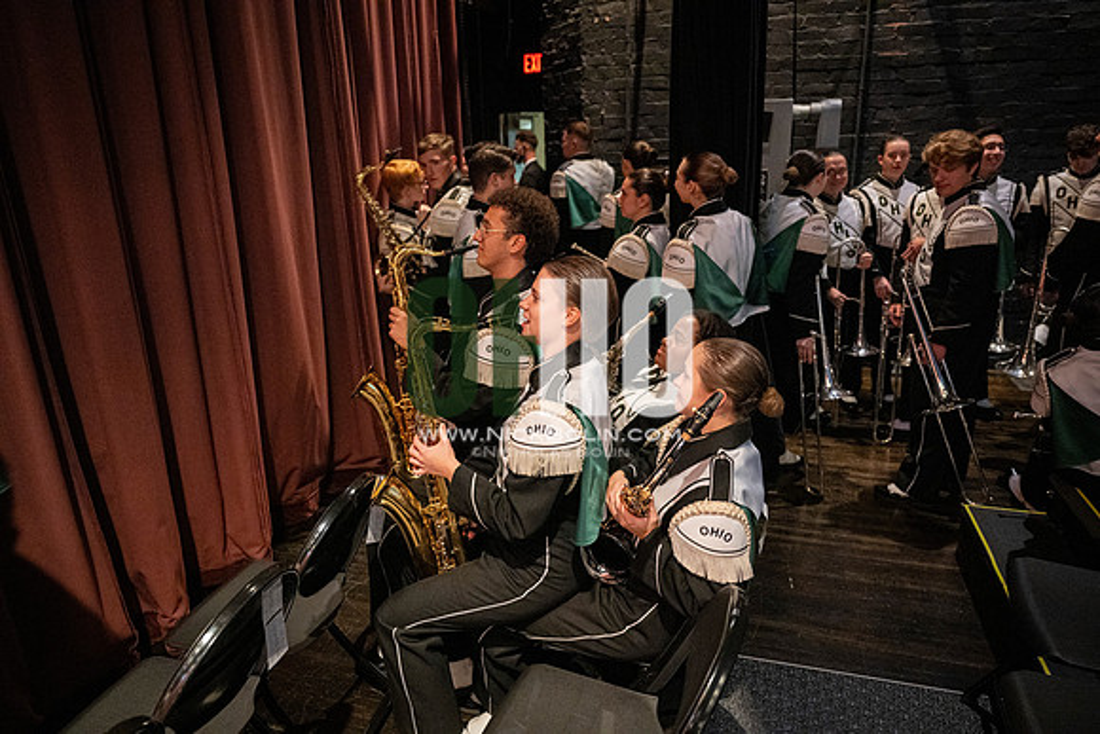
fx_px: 733
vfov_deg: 53.2
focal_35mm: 24
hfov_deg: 73.7
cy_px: 367
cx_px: 550
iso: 10000
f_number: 2.8
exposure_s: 1/60
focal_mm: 24
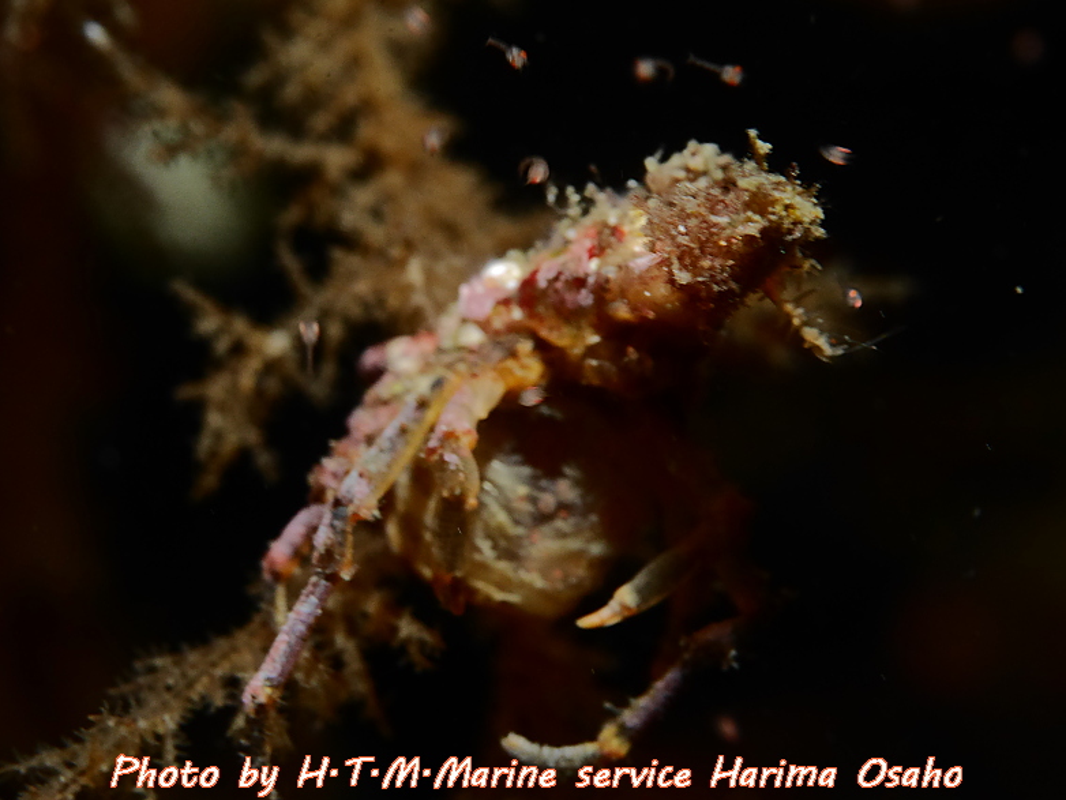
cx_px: 526
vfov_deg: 16.1
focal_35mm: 92
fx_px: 2834
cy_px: 398
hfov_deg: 21.3
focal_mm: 45
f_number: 11
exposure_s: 1/100
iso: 1600
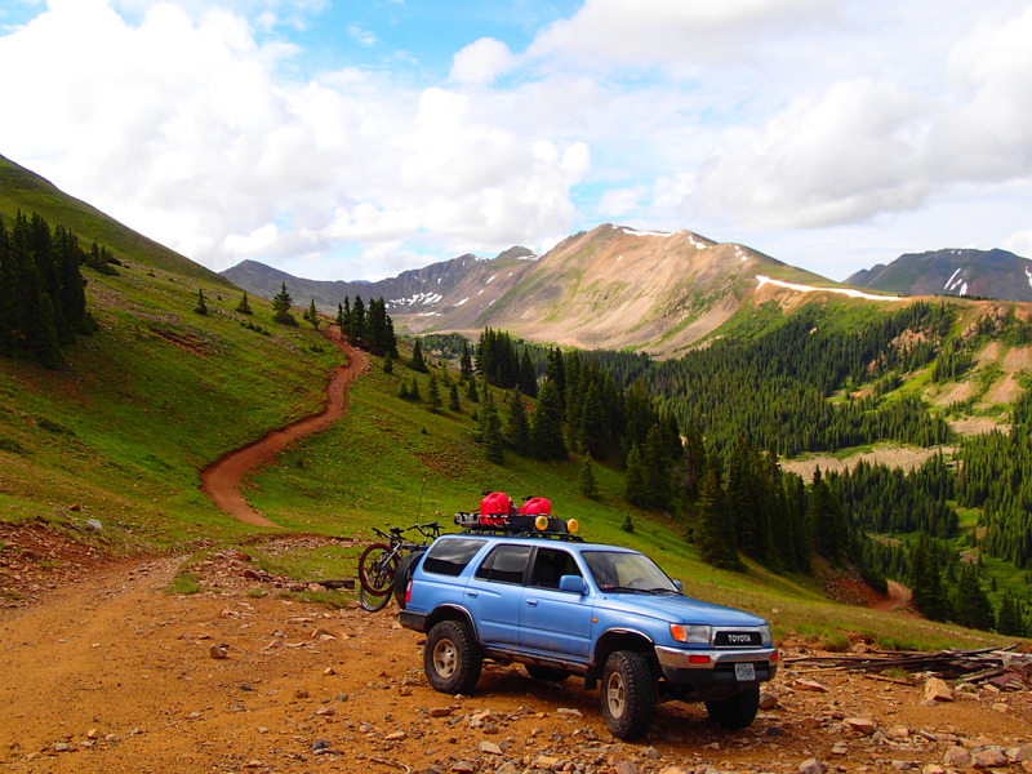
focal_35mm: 35
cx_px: 516
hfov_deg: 52.6
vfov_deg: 40.7
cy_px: 387
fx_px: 1043
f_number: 3.5
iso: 100
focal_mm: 6.42
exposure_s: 1/640
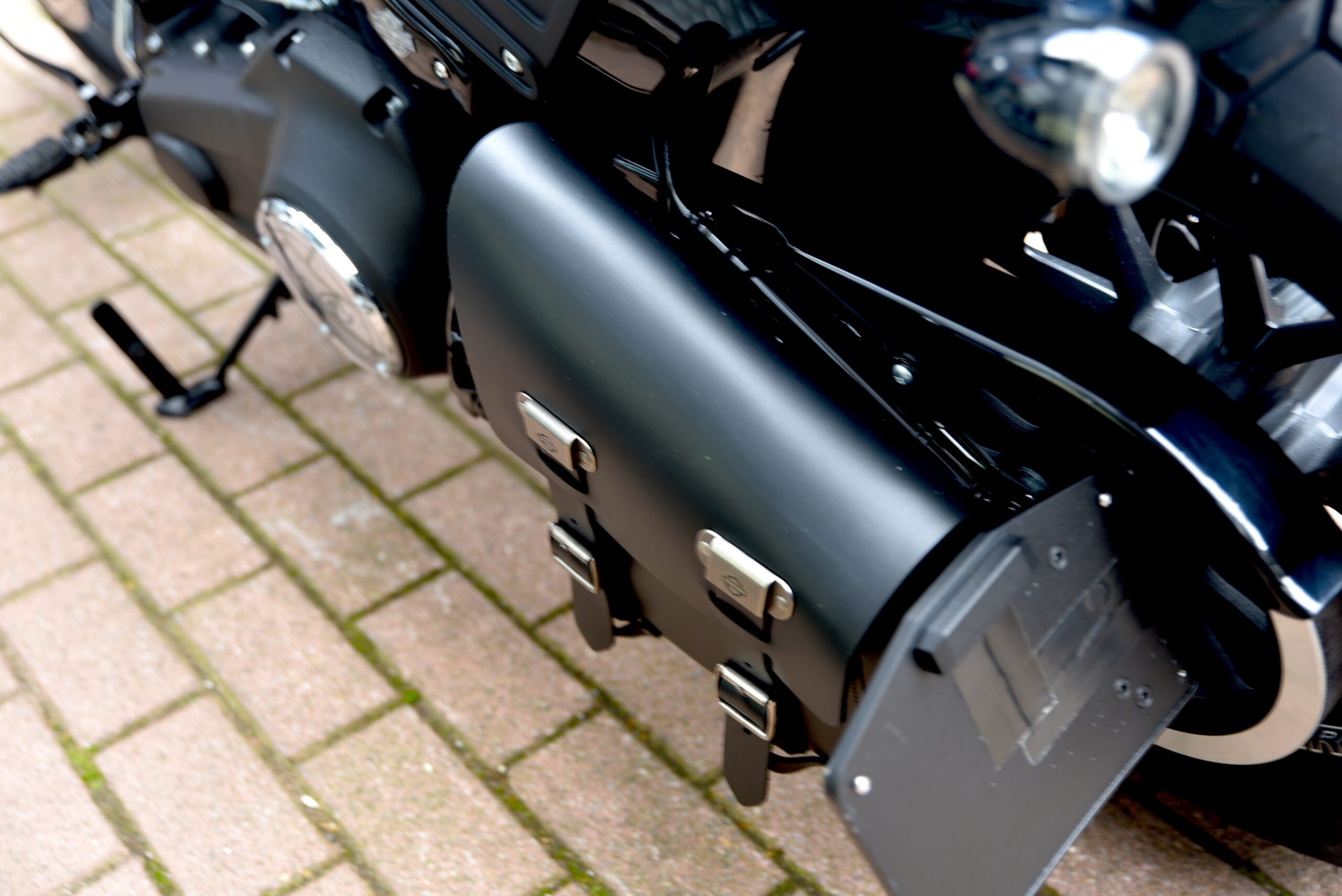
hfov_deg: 43.6
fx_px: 1678
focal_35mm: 45
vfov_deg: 29.9
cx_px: 671
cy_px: 448
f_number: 2.8
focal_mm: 45
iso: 100
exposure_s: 1/30
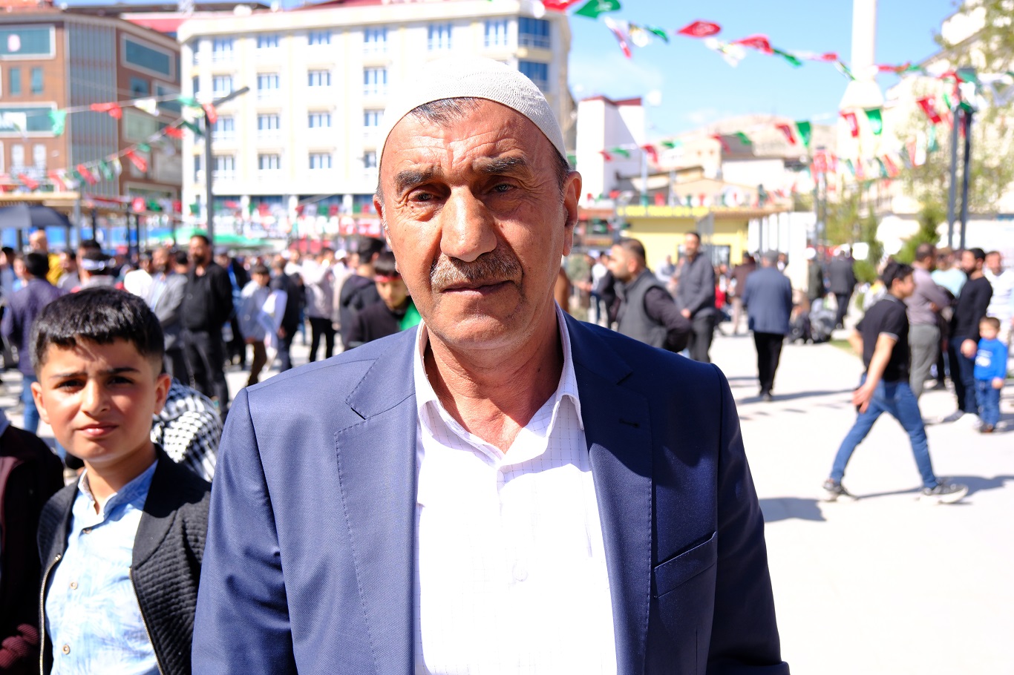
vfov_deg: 40.0
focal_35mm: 33
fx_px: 929
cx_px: 507
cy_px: 338
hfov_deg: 57.2
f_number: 4
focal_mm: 22.3
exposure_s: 1/1000
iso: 320
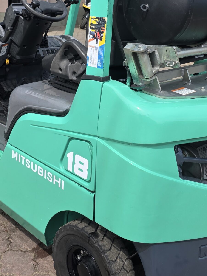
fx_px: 391
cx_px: 92
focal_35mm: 49
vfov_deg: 38.1
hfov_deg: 29.6
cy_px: 74
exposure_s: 1/3758
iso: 80
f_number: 1.7
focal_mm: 6.3
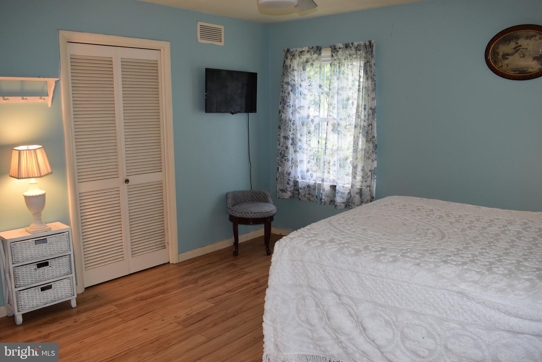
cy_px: 181
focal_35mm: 30
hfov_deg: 61.9
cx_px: 271
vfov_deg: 43.6
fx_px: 452
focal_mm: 20
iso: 720
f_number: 5.6
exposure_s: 1/125
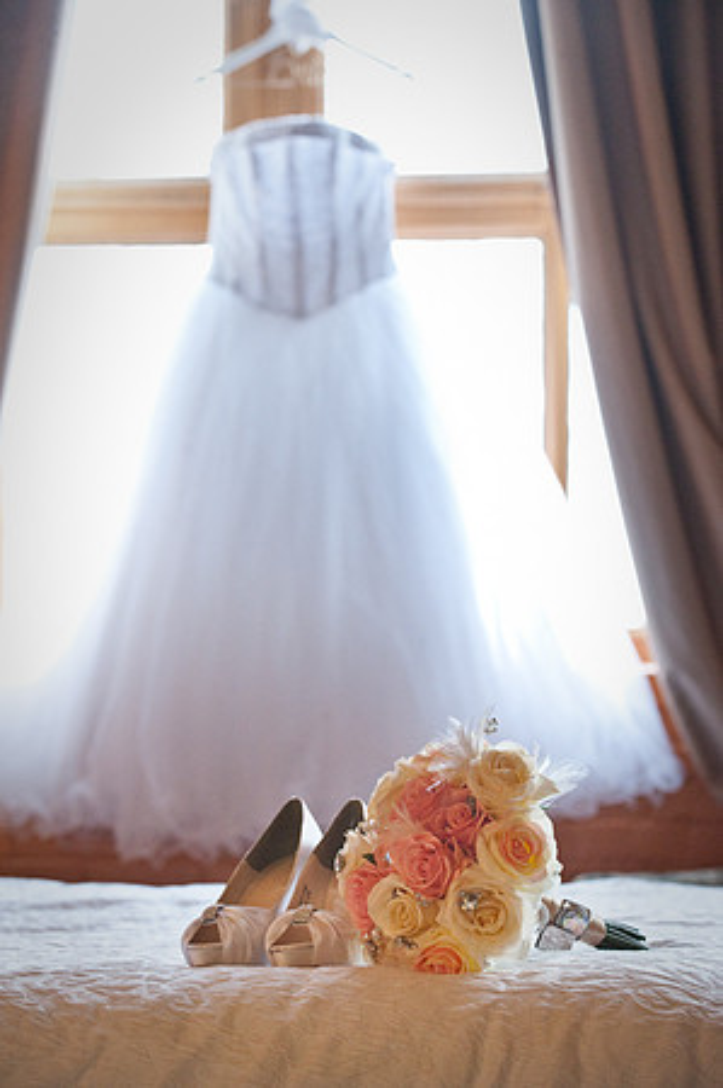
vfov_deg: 20.0
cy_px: 544
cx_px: 362
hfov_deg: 13.4
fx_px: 3080
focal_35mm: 102
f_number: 5.6
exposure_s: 1/160
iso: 3200
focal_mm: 102
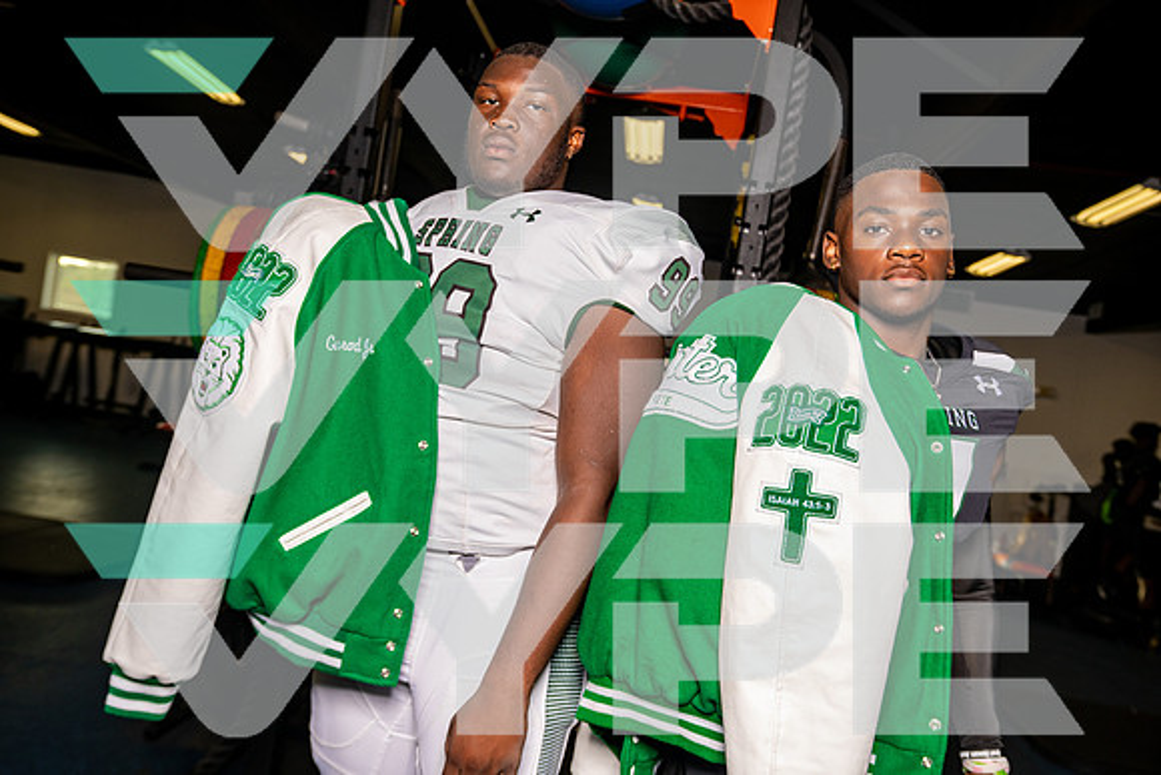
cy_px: 388
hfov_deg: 57.2
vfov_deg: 40.0
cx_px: 580
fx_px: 1064
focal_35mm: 33
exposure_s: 1/500
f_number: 4.5
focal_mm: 33
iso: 320
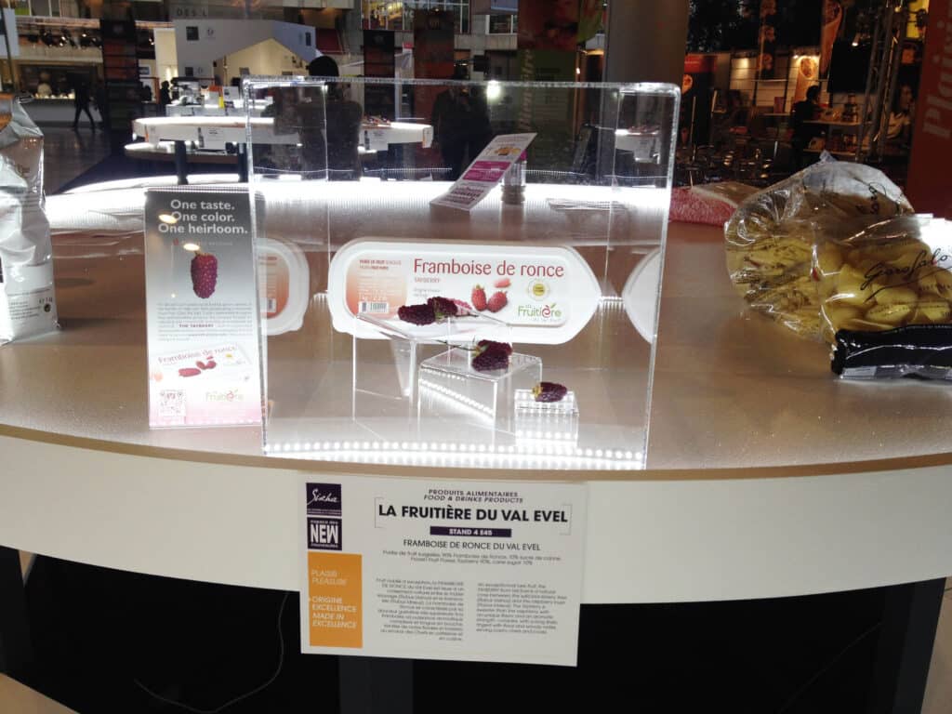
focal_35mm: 35
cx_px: 476
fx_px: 963
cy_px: 357
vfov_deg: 40.7
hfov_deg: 52.6
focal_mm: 4.28
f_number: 2.4
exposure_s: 1/120
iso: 64
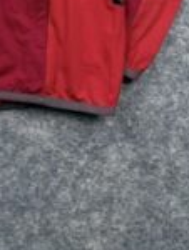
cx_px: -80
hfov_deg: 16.2
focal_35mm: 85
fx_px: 617
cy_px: -142
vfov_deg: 19.5
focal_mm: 6.76
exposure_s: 1/100
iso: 50
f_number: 1.78
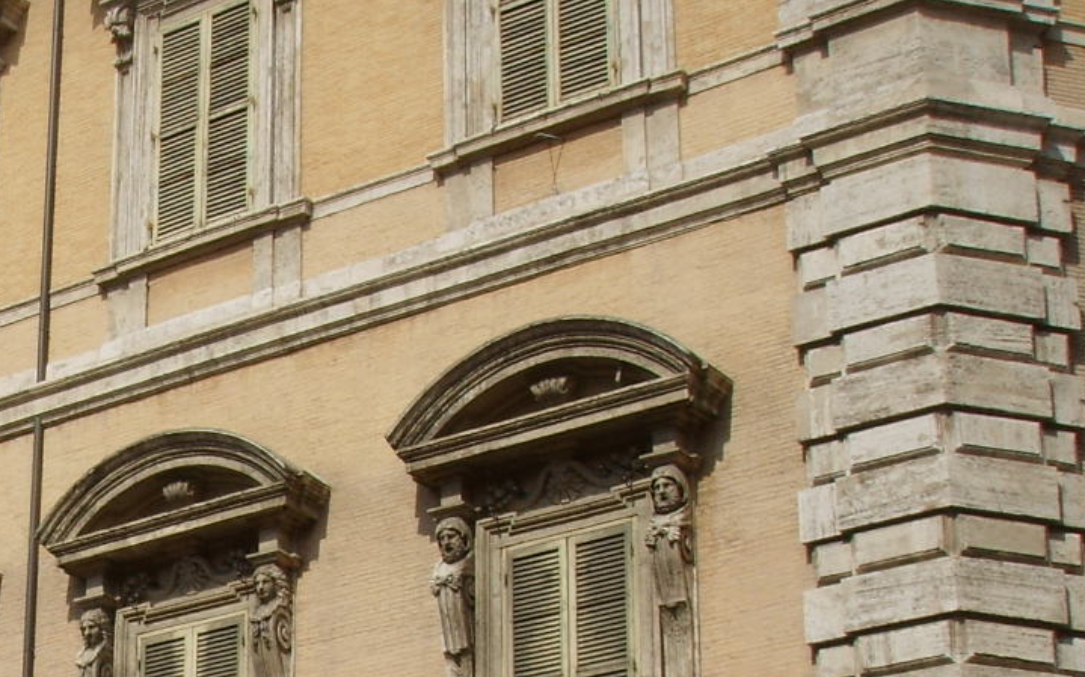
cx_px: -103
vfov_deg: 13.7
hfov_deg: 21.4
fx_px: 2720
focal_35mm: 92
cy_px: 841
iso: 50
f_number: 6.3
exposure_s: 1/350
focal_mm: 6.6
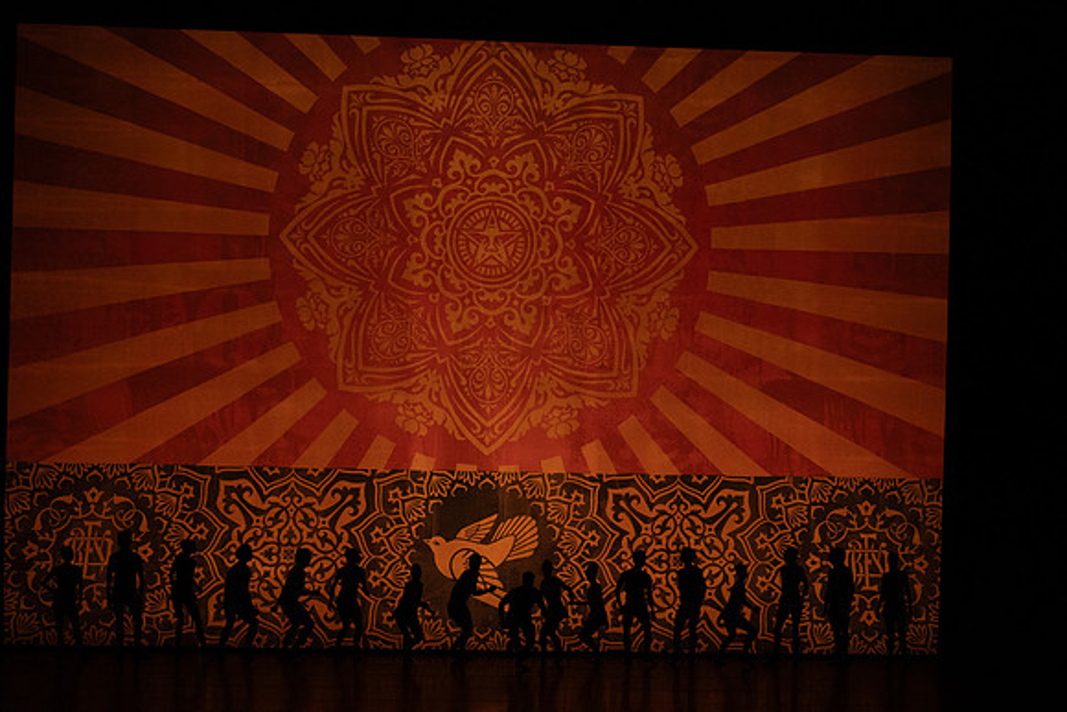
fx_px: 2964
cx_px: 534
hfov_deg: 20.4
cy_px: 356
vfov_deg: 13.7
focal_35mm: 100
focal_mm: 100
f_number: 6.3
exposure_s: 1/400
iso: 6400
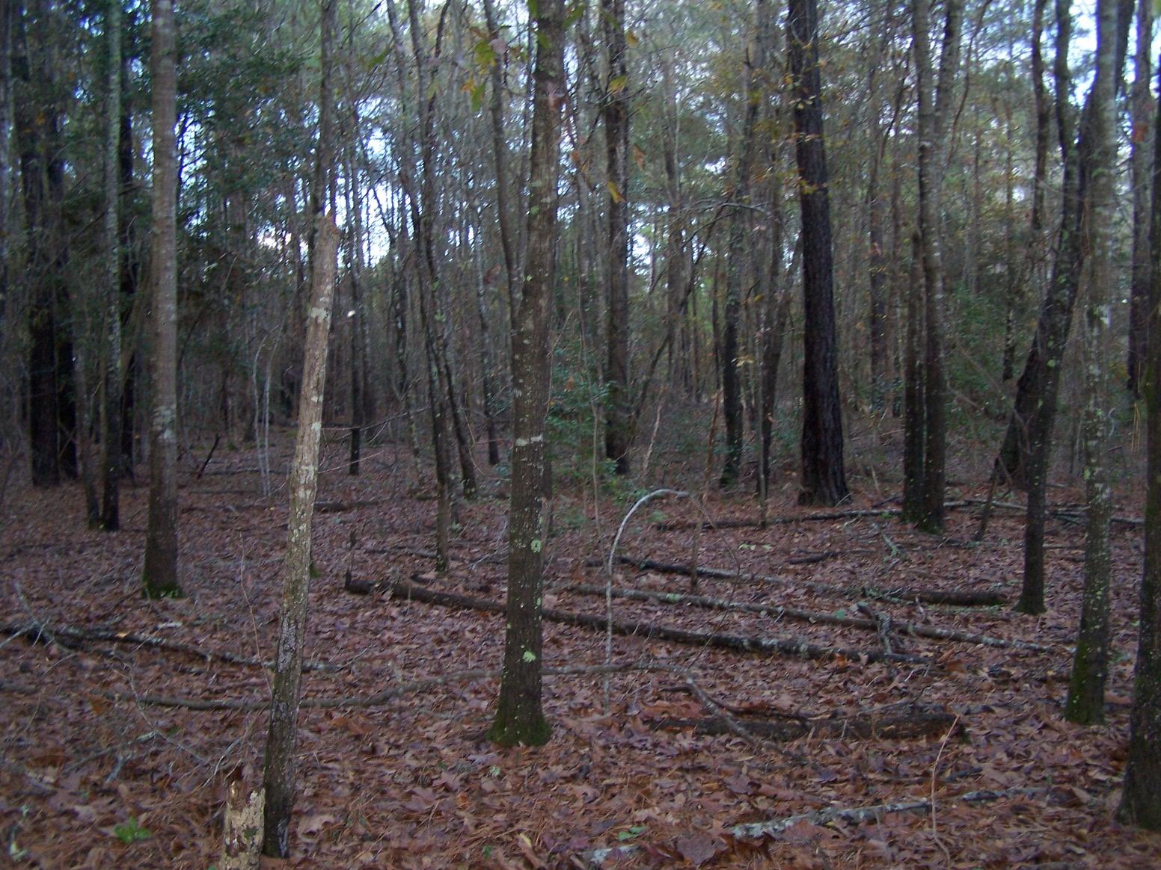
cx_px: 580
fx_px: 1274
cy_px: 435
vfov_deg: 37.7
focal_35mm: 38
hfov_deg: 49.0
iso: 140
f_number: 2.8
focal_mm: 6.3
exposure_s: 1/60
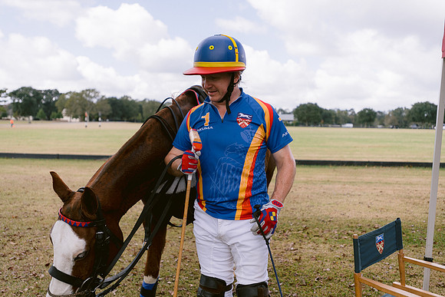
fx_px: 433
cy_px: 148
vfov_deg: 37.9
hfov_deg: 54.4
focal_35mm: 35
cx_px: 222
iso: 200
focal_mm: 35
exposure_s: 1/2500
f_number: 2.8
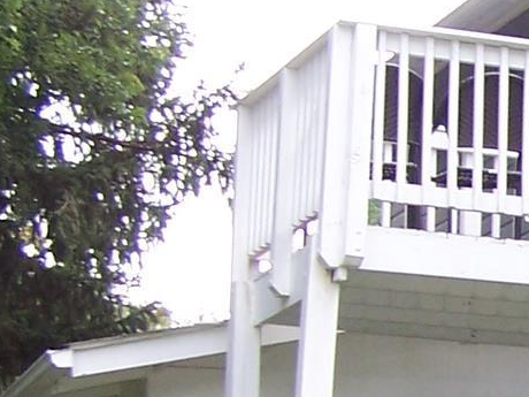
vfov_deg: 8.7
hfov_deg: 10.9
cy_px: 402
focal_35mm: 169
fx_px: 2583
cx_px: 985
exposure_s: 1/180
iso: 80
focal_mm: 6.3
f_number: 2.8
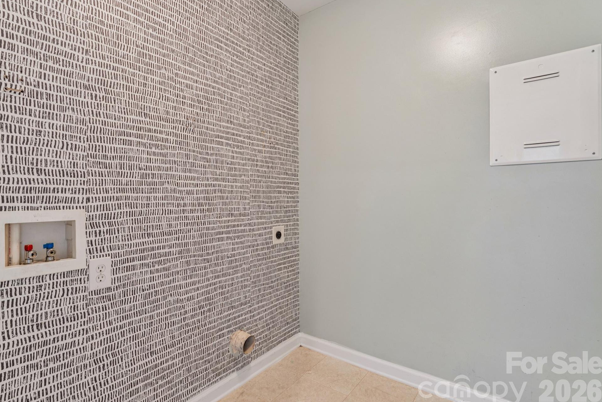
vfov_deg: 68.5
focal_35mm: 18
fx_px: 295
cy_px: 200
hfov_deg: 91.1
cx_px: 286
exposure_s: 4
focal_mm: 16.6
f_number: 13
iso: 100
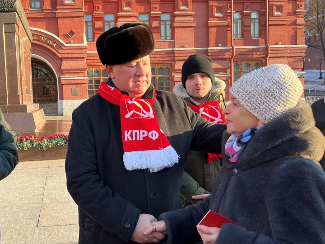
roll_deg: +3.0
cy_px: 128
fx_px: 347
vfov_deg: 38.7
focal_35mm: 37
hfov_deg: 49.1
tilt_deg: -5.5
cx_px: 102
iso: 50
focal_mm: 5.1
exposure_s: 1/358
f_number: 1.6
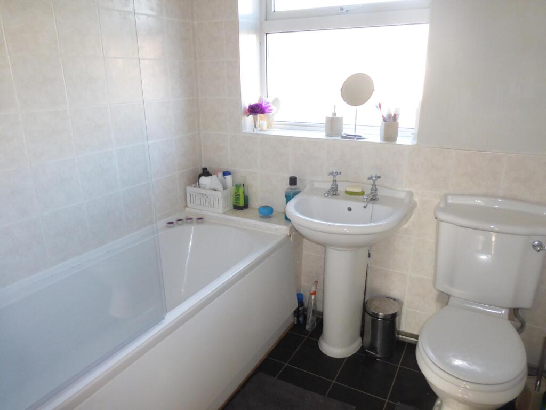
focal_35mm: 24
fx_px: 379
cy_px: 205
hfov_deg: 71.6
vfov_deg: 56.8
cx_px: 273
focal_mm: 4.3
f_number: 3.3
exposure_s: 1/60
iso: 400
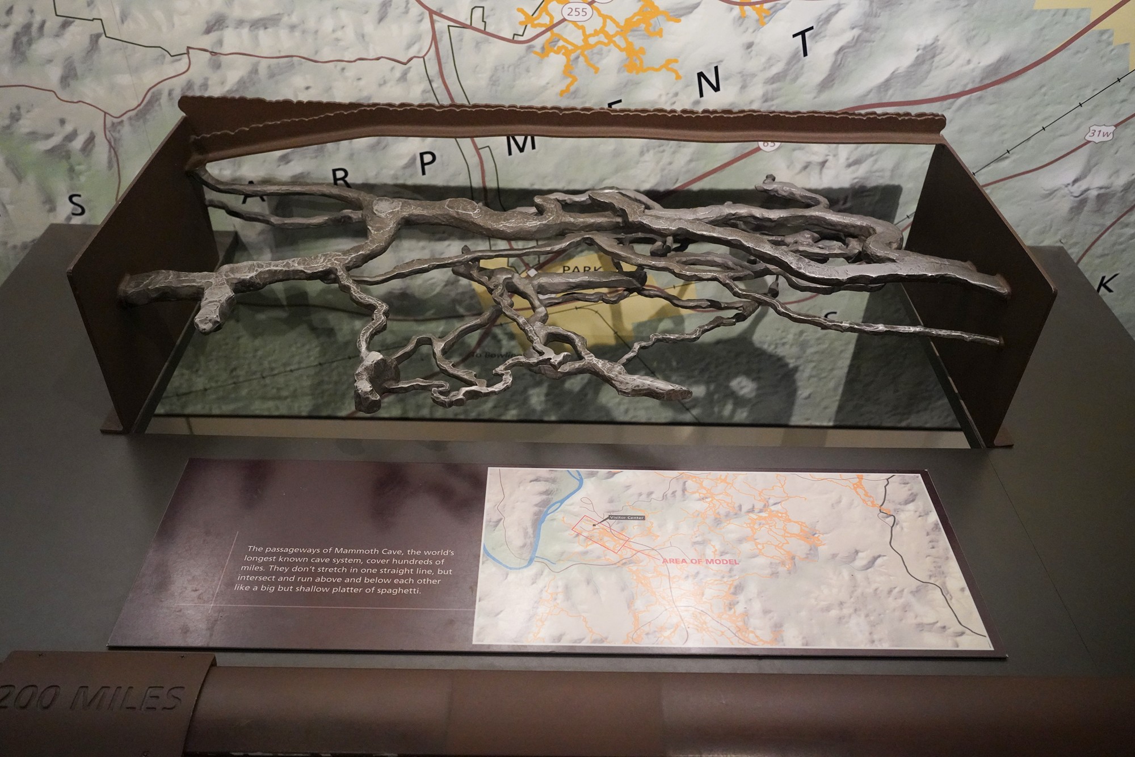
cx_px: 568
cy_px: 378
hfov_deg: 61.9
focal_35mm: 30
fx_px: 946
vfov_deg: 43.6
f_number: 4.5
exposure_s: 1/100
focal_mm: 30
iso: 8000
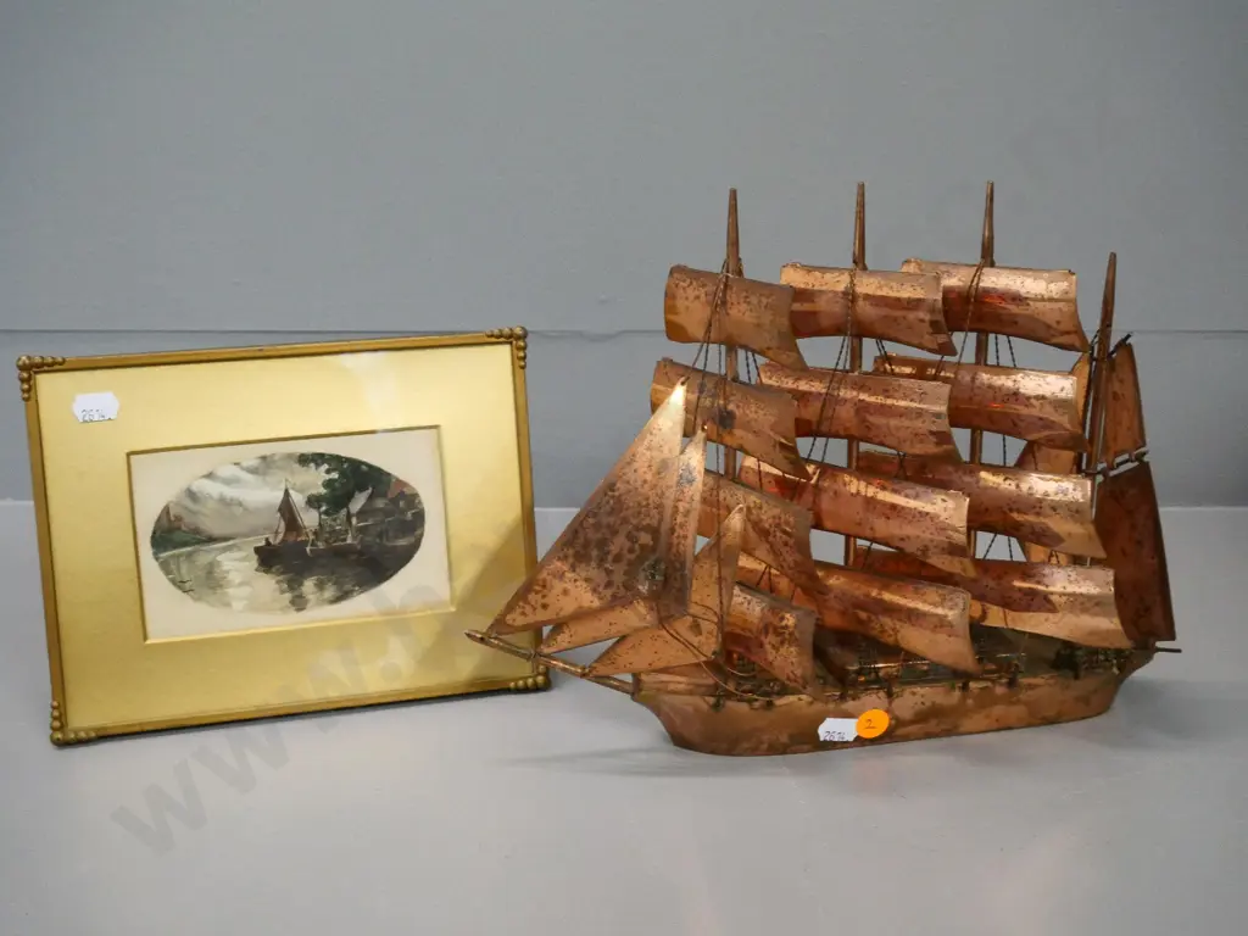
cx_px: 624
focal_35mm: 44
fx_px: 1586
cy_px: 468
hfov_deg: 42.9
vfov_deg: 32.9
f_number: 6.3
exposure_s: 1/60
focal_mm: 22
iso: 3200
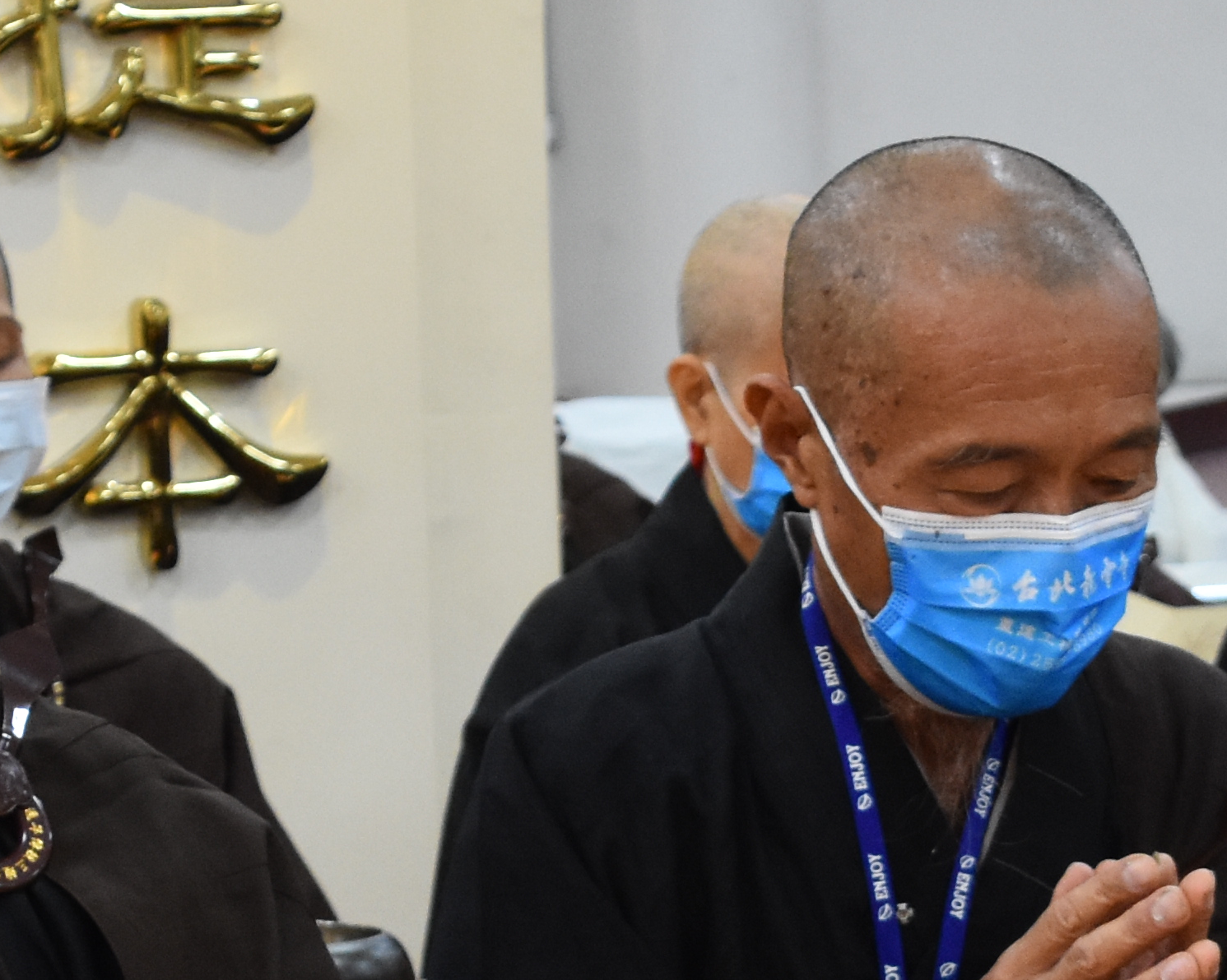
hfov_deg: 11.3
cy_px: 984
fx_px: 6172
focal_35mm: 170
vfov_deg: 9.0
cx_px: 1079
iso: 1600
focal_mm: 30
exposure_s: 1/100
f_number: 5
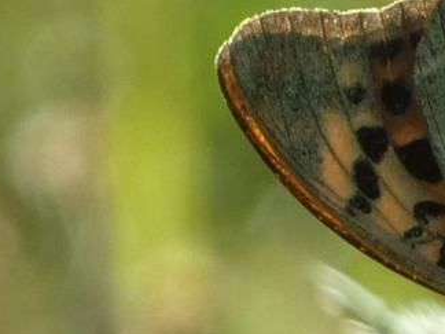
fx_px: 17985
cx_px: 573
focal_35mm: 1399
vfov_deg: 1.1
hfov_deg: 1.4
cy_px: 285
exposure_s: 1/100
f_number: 5.6
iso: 100
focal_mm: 95.2
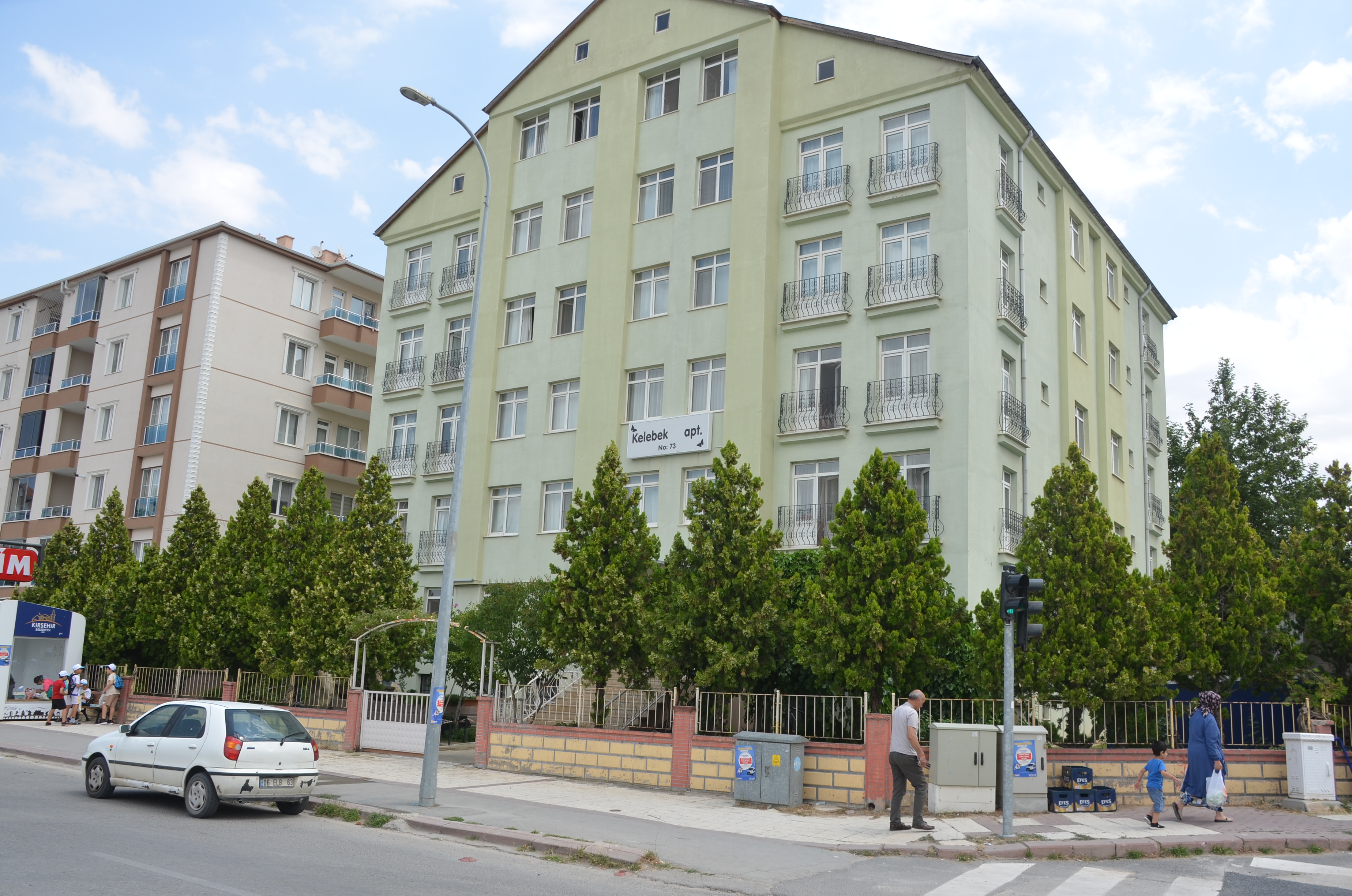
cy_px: 448
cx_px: 676
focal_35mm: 30
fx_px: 1124
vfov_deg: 43.4
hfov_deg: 62.0
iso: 140
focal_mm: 20
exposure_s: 1/250
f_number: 8
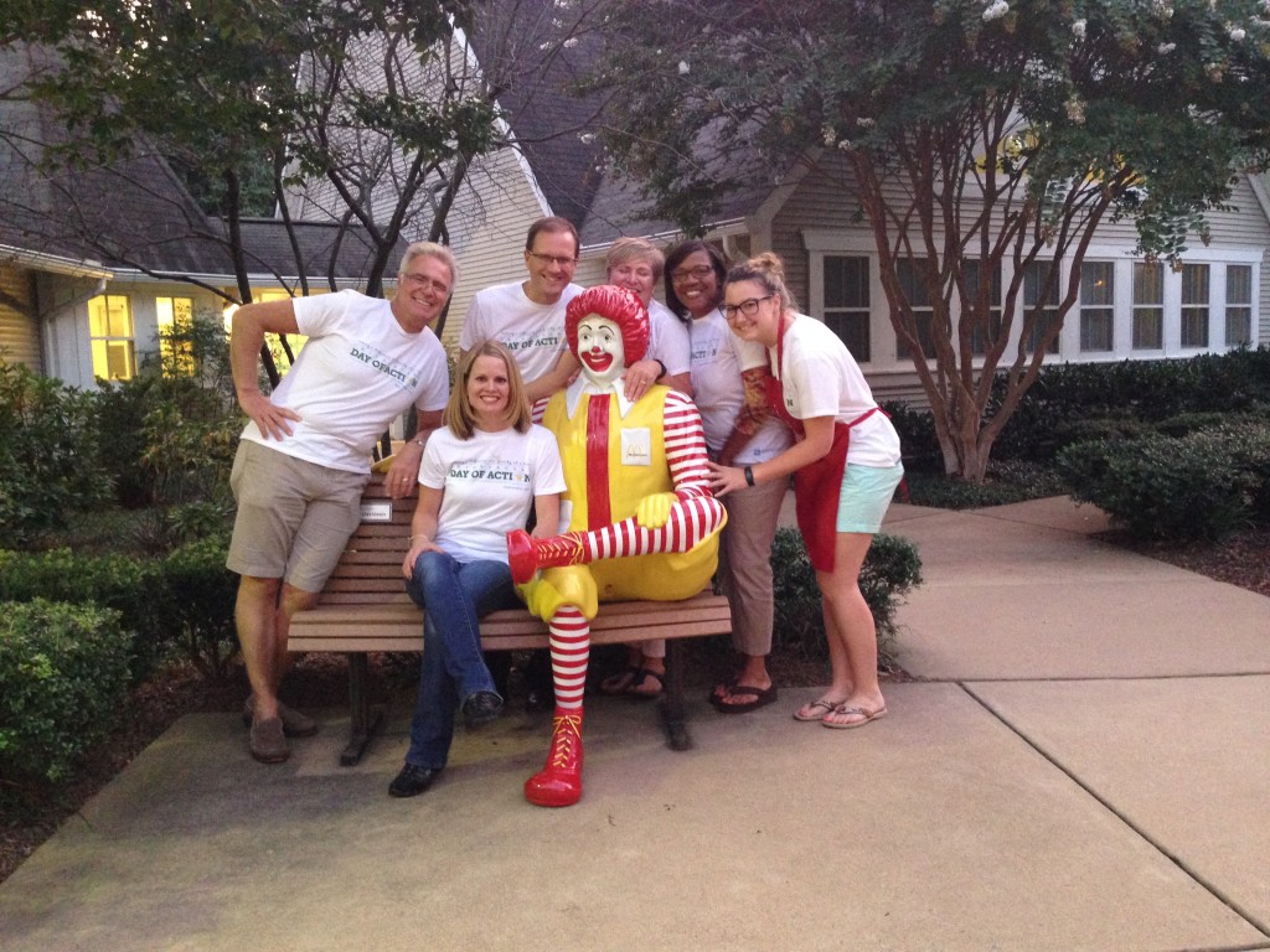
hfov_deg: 55.4
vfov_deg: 42.9
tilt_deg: -7.0
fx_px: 1211
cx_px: 635
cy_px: 476
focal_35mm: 33
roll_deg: -0.1
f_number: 2.4
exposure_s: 1/15
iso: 400
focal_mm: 4.12
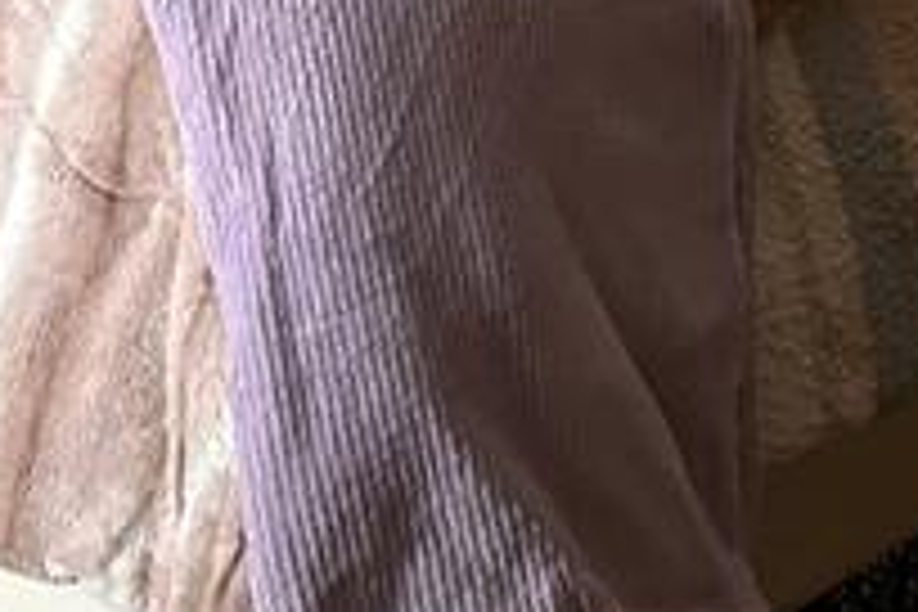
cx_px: 338
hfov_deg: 15.1
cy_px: -770
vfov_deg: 9.2
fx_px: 3468
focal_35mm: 136
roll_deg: +3.0
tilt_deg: -10.0
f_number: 1.5
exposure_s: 1/58
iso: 500
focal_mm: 5.7
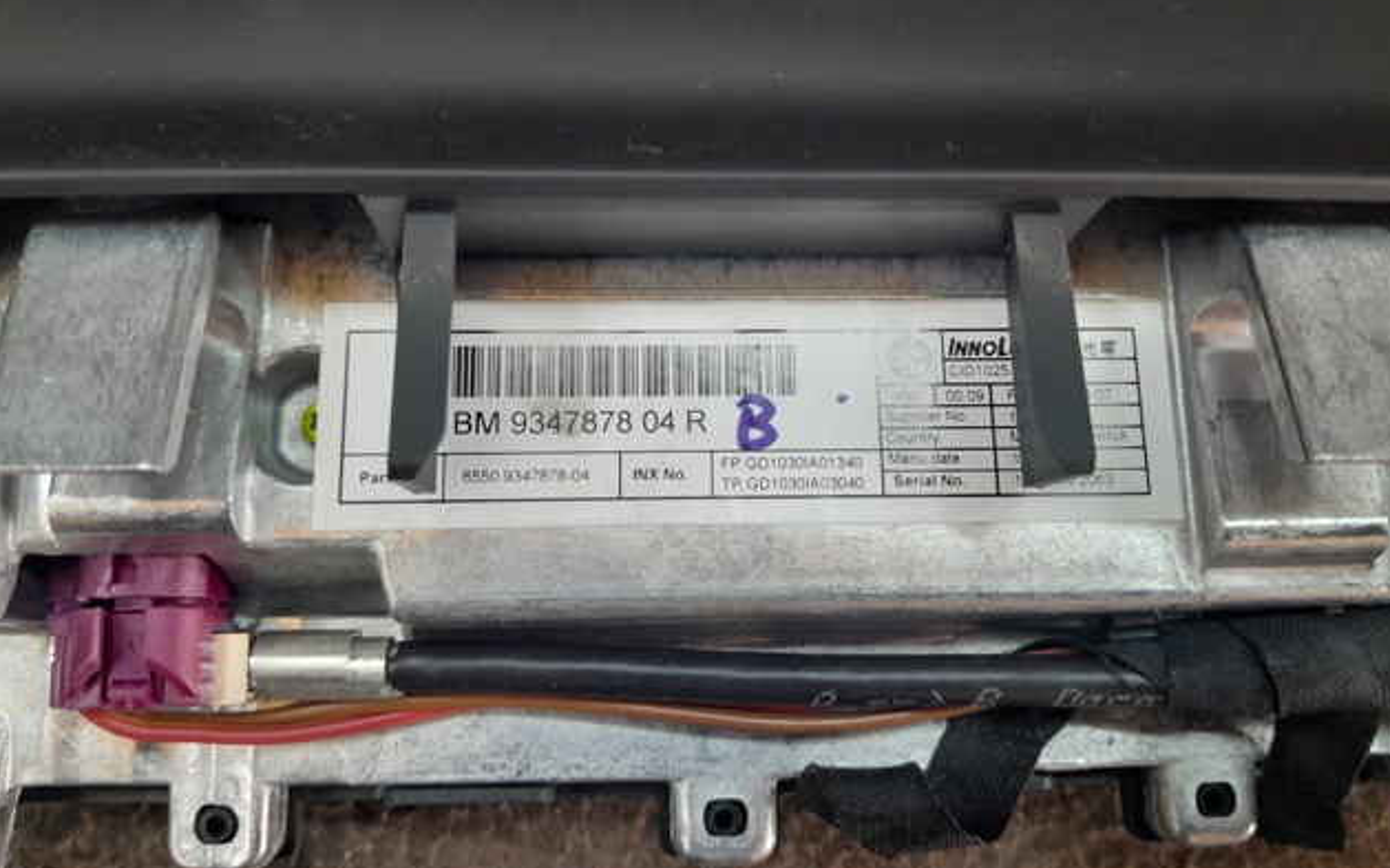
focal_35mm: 28
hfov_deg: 66.5
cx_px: 698
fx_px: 1061
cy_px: 388
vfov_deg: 44.5
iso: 160
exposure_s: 1/50
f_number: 1.8
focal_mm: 3.98
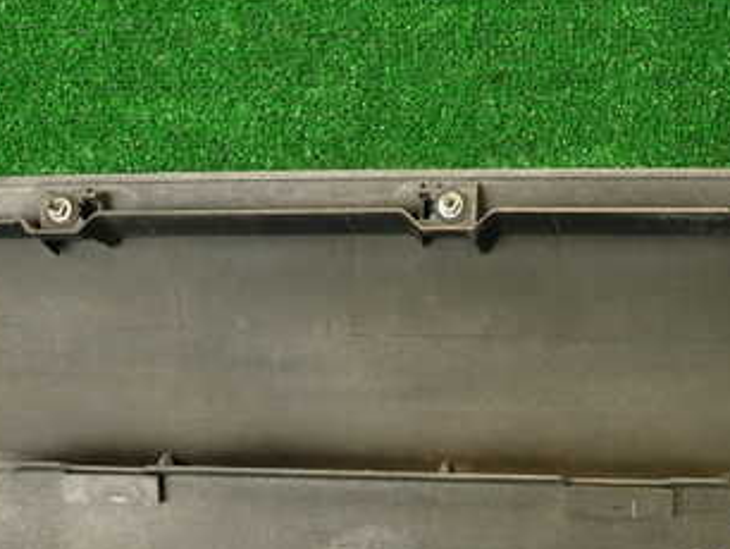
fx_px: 1034
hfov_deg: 38.4
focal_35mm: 49
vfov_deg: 29.1
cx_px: 489
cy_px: 432
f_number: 2
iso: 200
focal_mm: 4.5
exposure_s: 1/40
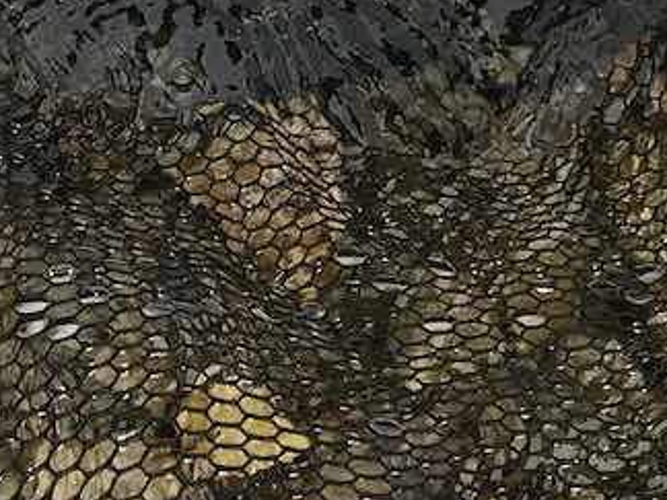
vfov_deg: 11.6
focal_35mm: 121
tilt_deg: -83.7
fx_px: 2331
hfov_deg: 16.0
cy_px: -311
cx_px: 19
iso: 20
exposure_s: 1/270
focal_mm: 3.99
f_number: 1.8
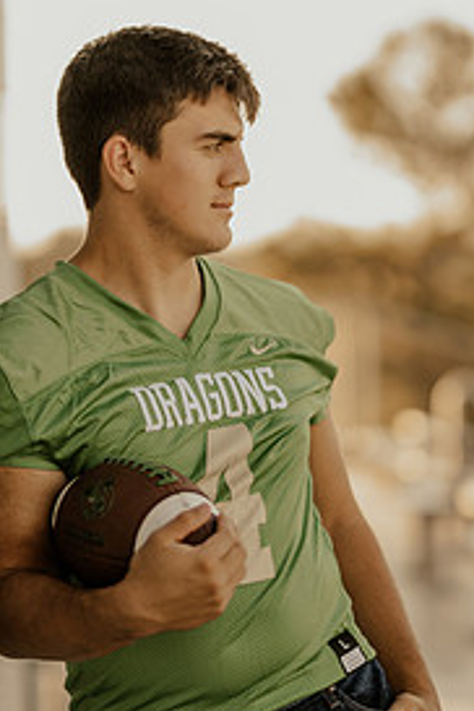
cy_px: 331
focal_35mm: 140
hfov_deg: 9.8
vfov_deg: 14.7
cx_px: 245
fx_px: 2765
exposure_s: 1/400
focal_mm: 85
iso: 64
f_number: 1.4
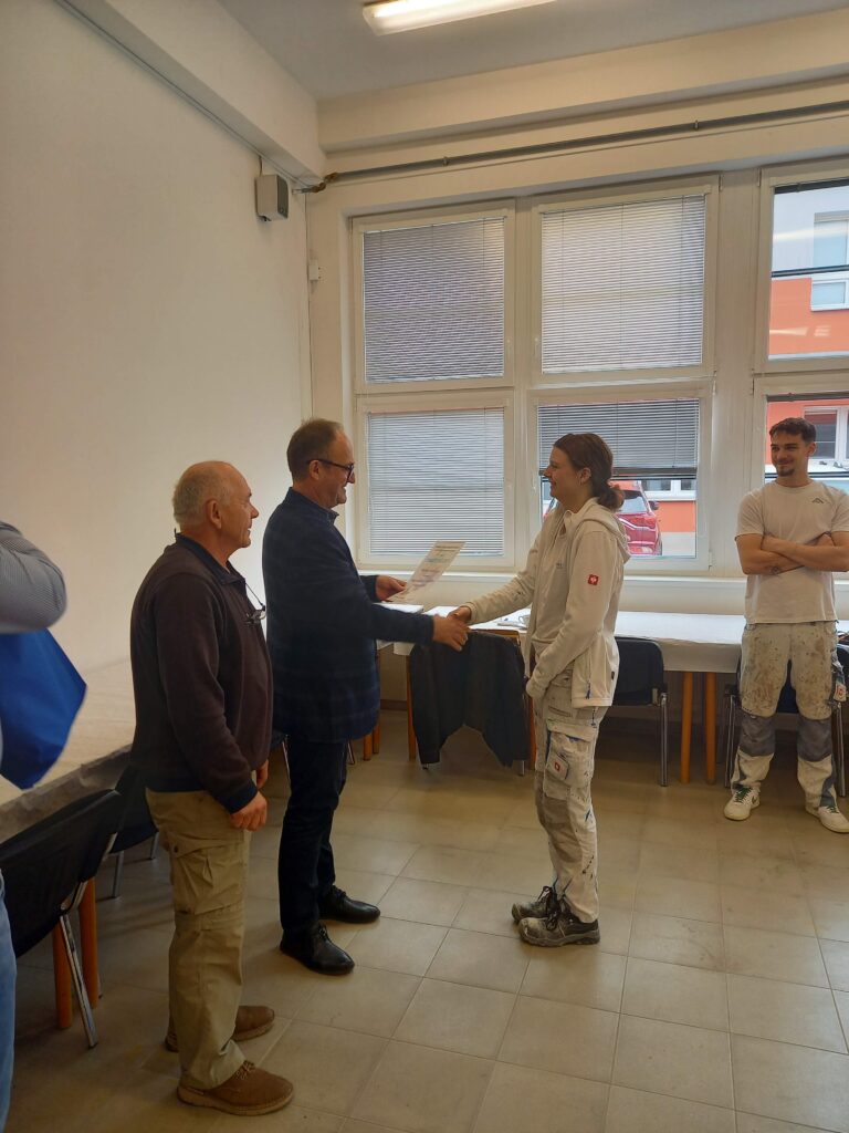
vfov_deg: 69.4
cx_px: 424
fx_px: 818
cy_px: 566
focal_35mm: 25
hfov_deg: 54.9
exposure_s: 1/50
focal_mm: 4.65
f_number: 1.8
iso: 50
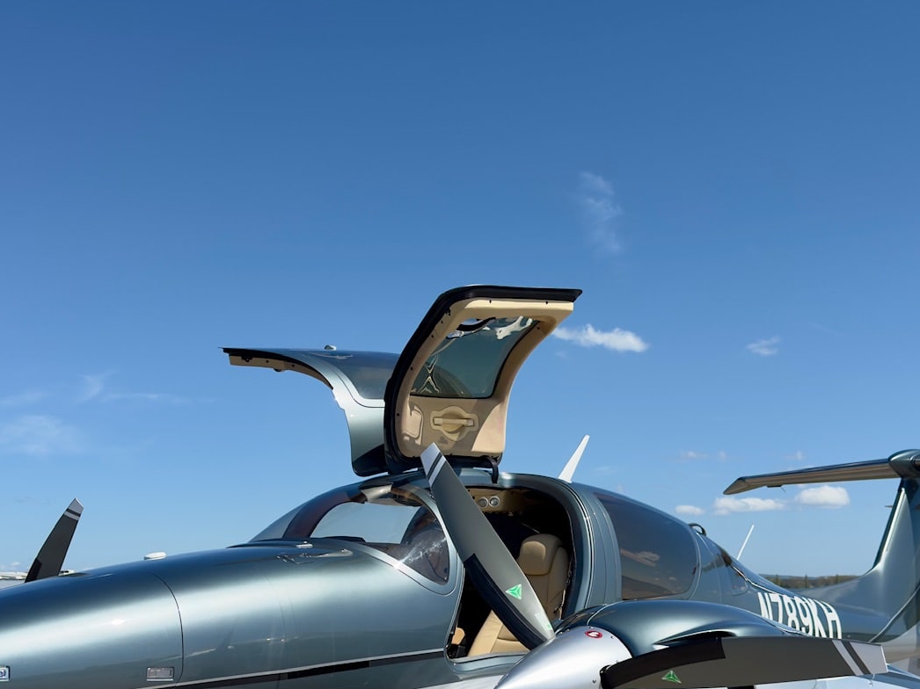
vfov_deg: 30.2
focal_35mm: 47
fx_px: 1249
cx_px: 393
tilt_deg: +0.4
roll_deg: +0.3
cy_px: 548
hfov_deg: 40.3
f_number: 1.78
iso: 100
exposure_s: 1/7937
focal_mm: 6.76
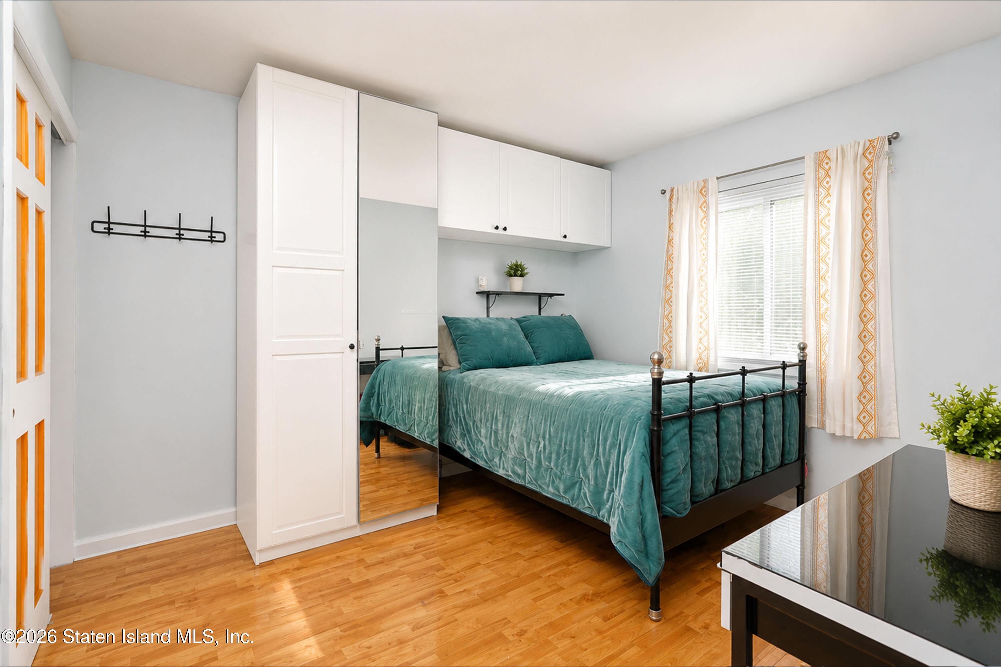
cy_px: 334
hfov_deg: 96.7
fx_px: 445
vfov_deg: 73.7
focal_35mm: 16
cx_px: 500
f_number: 4.5
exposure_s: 1/50
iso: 64
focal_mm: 16
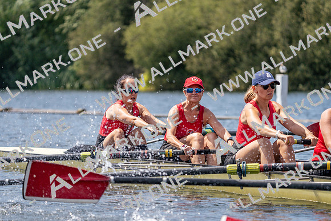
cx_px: 166
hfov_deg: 7.9
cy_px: 110
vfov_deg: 5.3
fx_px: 2382
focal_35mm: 259
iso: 320
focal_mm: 259
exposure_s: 1/2000
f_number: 5.6
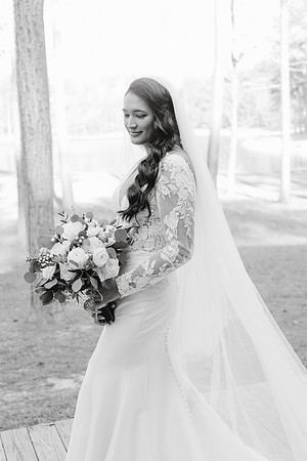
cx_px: 154
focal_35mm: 50
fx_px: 640
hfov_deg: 27.0
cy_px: 230
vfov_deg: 39.6
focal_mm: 50
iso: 400
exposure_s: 1/200
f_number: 4
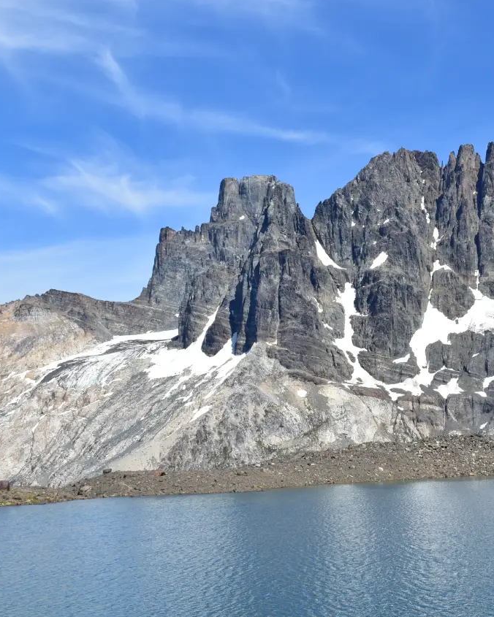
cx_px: 424
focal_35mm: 64
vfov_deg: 29.6
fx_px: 1170
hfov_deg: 23.4
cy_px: 308
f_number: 16
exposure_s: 1/100
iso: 100
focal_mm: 30
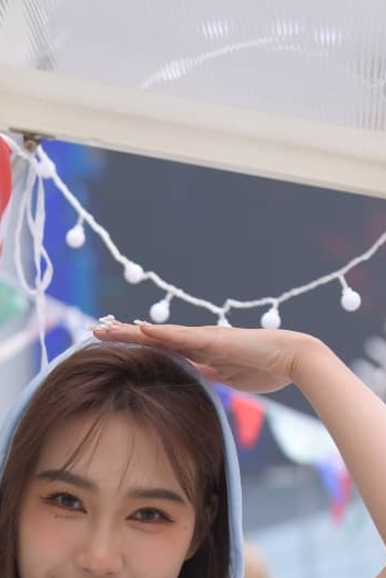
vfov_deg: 8.5
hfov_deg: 5.8
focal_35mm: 238
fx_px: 3825
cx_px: 31
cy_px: 851
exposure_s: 1/800
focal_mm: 70
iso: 560
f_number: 4
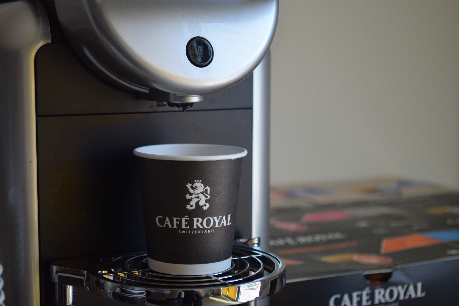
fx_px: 841
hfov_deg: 30.5
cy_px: 153
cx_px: 230
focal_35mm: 66
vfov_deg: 20.6
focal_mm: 44
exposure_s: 1/80
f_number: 5.3
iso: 400
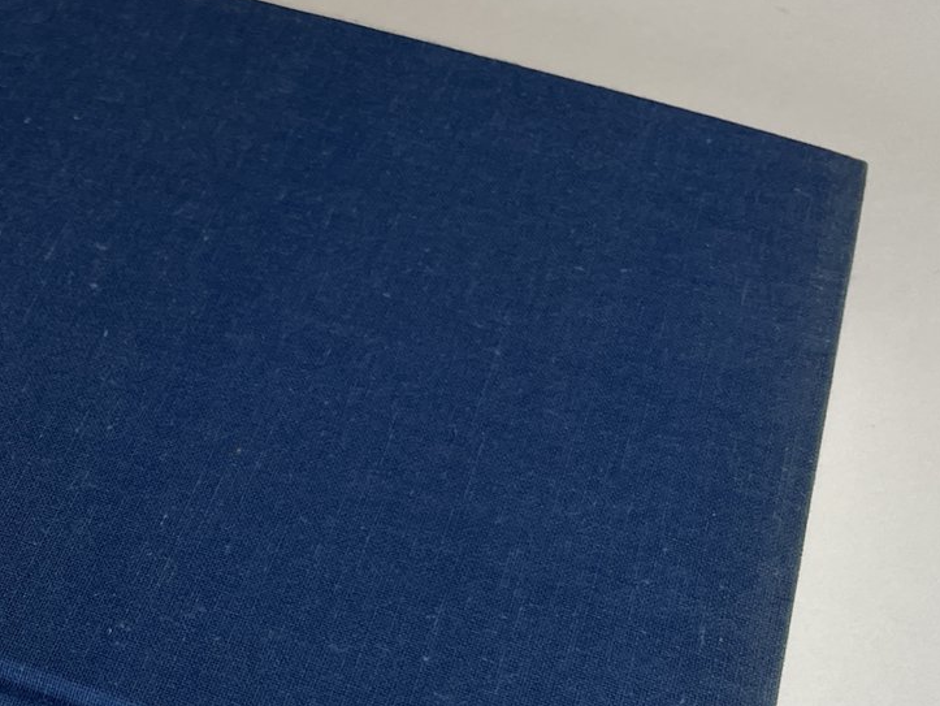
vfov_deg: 21.1
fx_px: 1875
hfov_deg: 26.0
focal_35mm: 69
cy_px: 534
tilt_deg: -49.3
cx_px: -92
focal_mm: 4.2
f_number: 1.6
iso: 40
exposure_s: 1/121
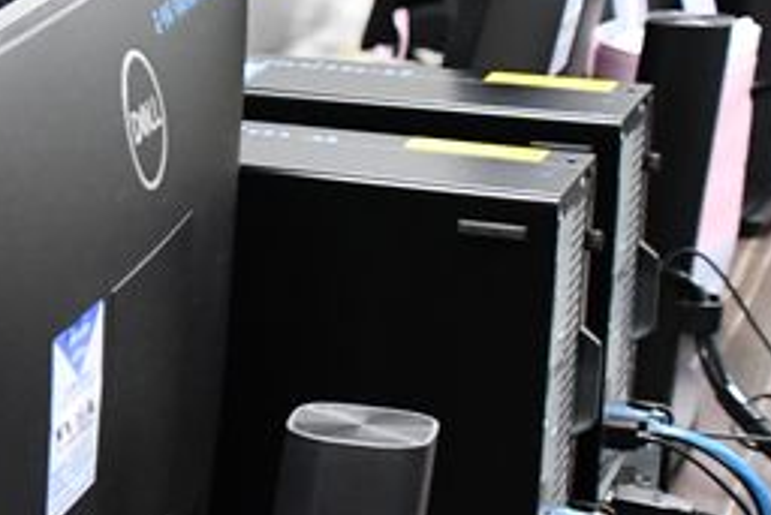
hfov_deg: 13.9
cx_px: -578
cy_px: 122
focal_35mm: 132
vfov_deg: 10.4
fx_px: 2828
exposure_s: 1/60
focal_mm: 22
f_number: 3.5
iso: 3200
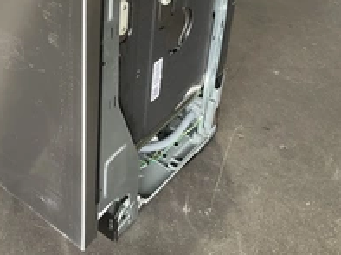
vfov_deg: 23.9
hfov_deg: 32.2
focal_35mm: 59
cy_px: 17
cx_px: 87
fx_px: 580
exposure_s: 1/120
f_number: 1.8
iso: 64
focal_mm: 3
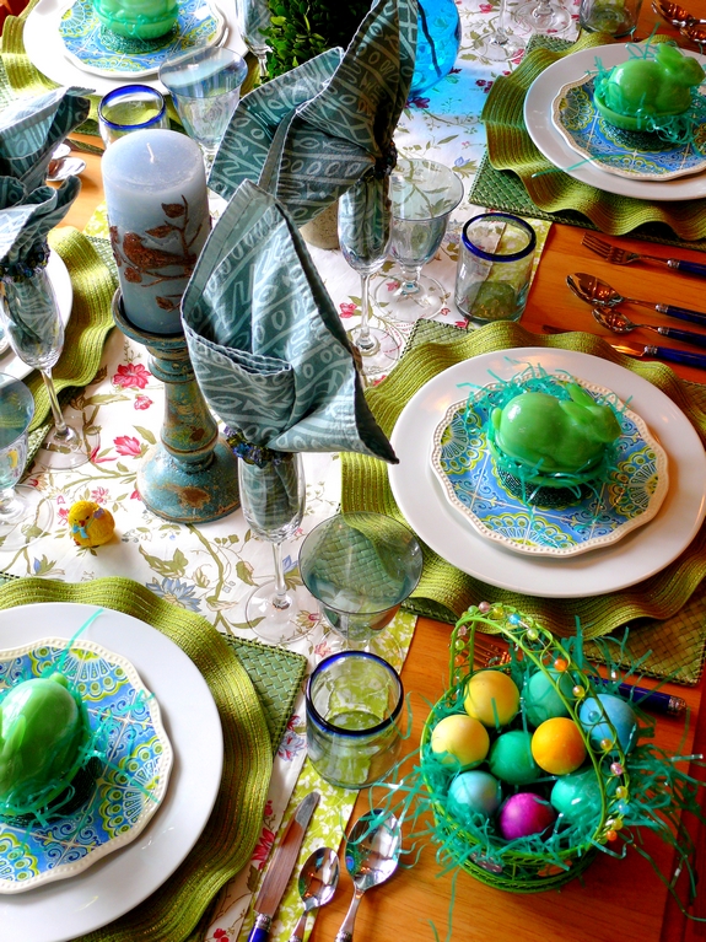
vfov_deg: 38.2
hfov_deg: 29.1
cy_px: 471
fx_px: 1360
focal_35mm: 50
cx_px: 353
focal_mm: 10.6
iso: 100
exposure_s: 1/100
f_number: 3.2
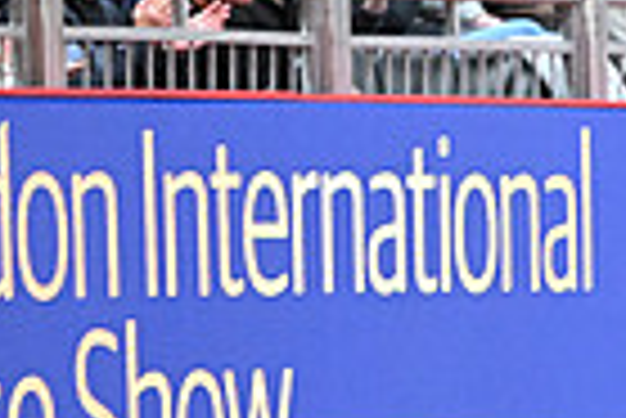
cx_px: 1297
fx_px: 12307
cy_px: -20
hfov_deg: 2.9
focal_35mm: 707
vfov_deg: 1.9
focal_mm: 170
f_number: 4
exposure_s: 1/800
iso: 6400
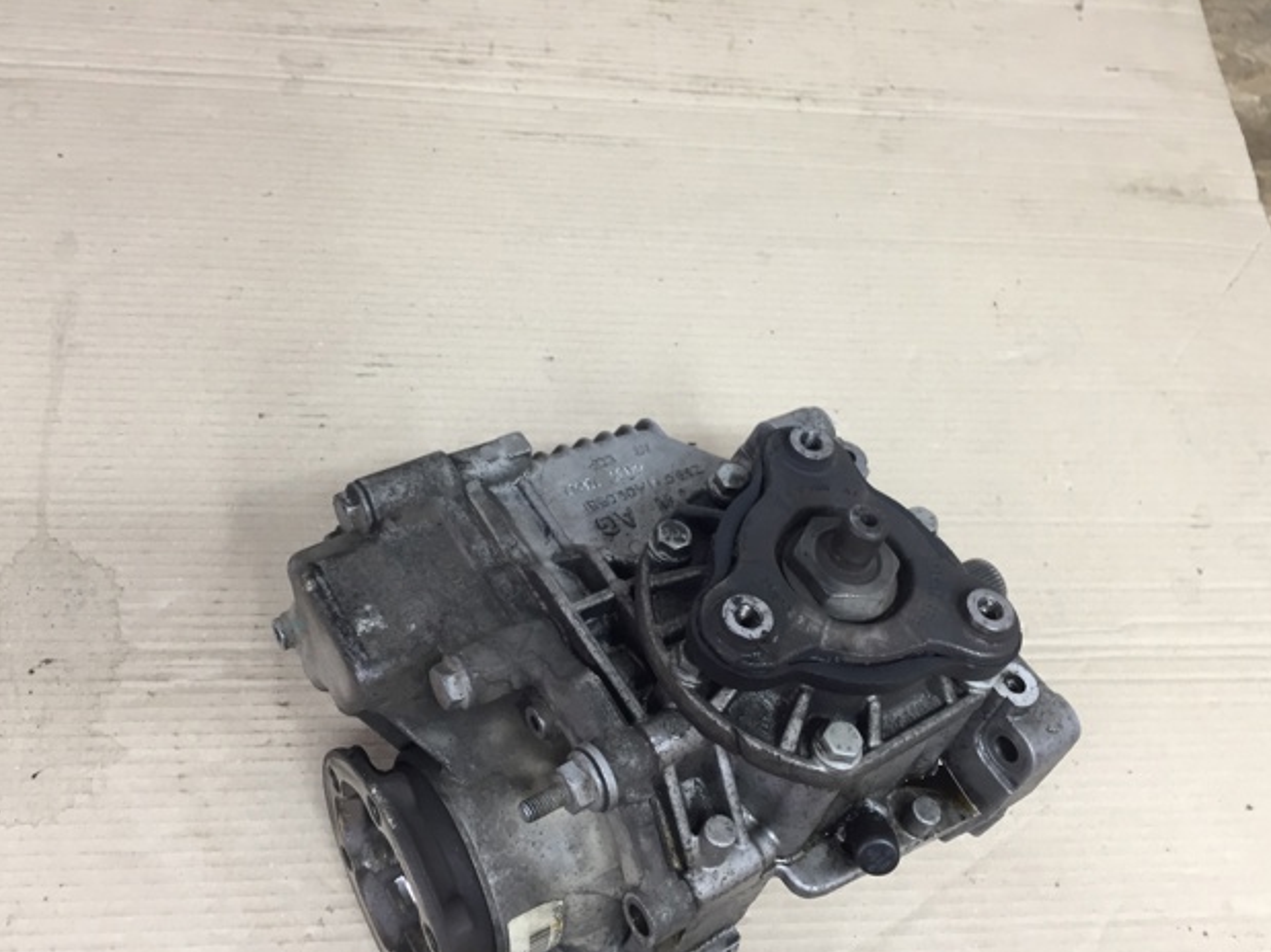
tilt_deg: -63.4
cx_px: 649
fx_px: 1101
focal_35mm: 30
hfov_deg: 60.0
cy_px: 490
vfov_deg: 46.8
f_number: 2.2
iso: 80
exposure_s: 1/33
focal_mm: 4.15
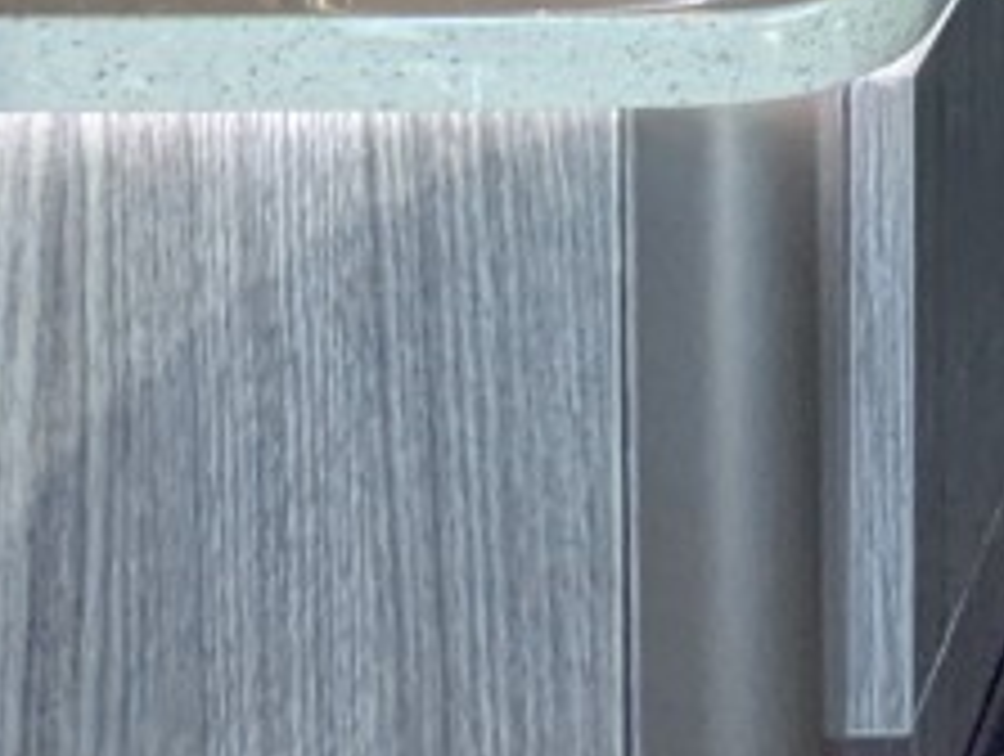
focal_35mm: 100
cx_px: 1803
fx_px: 2905
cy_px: -1233
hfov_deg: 16.4
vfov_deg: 11.4
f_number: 2.2
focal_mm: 2.35
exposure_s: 1/85.7
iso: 184
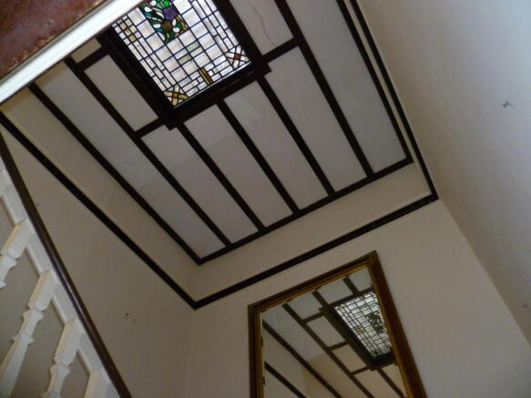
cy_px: 199
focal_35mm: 28
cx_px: 266
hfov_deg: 63.5
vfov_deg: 49.7
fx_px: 429
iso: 400
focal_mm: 5
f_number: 2.8
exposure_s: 1/125
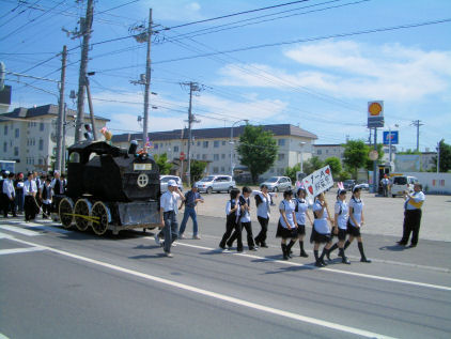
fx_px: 456
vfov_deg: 40.7
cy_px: 170
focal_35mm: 35
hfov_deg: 52.6
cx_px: 226
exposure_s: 1/1000
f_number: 4.3
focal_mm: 5.8
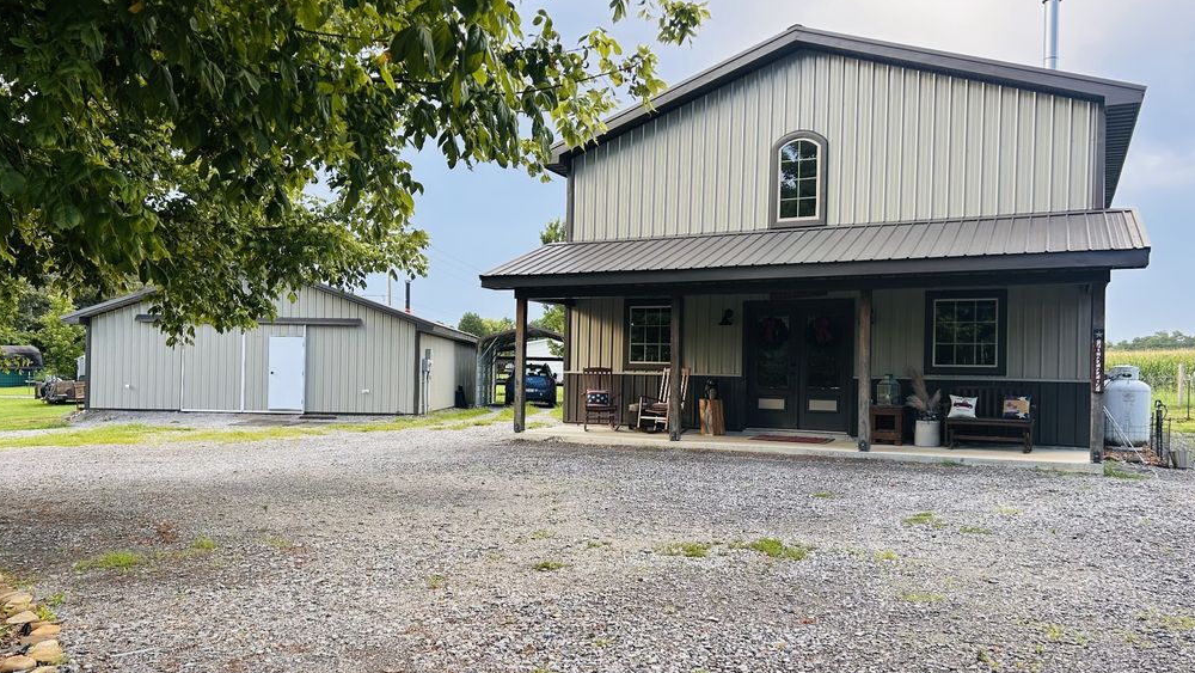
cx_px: 596
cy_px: 356
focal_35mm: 29
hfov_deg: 66.1
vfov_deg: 40.2
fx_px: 919
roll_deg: -0.4
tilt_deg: +0.6
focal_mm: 5.7
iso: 50
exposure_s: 1/427
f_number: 1.5
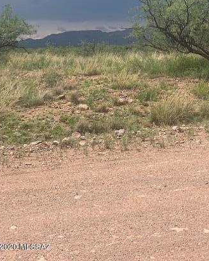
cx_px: 143
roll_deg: +1.9
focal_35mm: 79
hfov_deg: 19.4
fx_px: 611
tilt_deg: -0.4
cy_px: 59
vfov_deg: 23.8
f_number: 2.4
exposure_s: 1/1170
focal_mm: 6
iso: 16
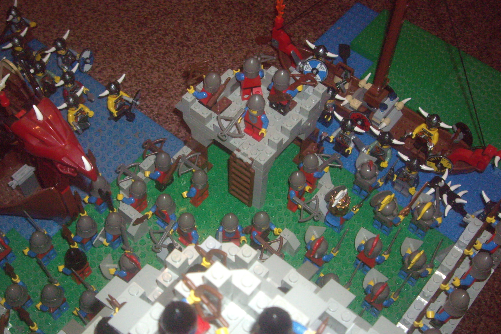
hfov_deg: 40.2
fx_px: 682
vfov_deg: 27.5
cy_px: 179
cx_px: 210
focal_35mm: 49
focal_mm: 6.2
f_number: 2.7
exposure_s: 1/40
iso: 400
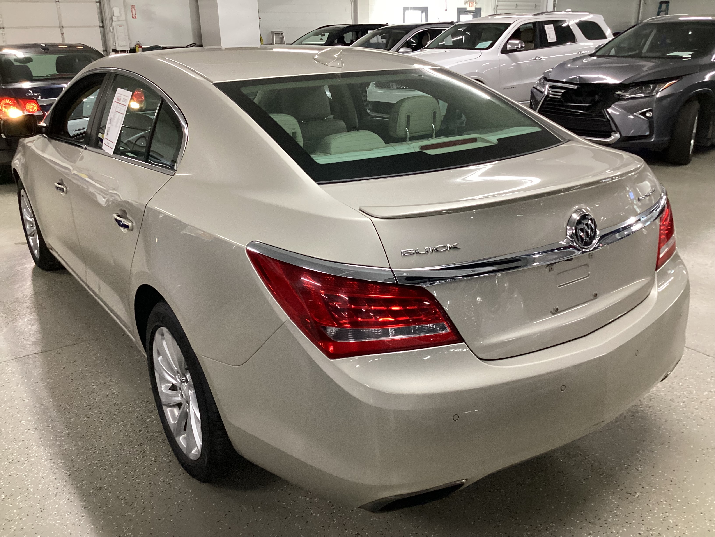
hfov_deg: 58.4
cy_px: 268
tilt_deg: -20.3
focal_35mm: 31
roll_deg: +0.6
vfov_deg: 45.4
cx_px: 358
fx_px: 640
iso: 320
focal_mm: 3.3
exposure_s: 1/60
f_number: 2.4
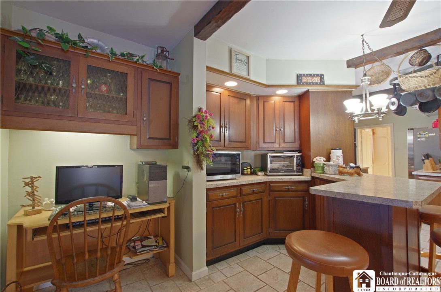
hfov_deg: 100.5
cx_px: 220
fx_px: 183
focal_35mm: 15
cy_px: 146
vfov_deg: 77.1
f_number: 11
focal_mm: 10
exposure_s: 1.6
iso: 250
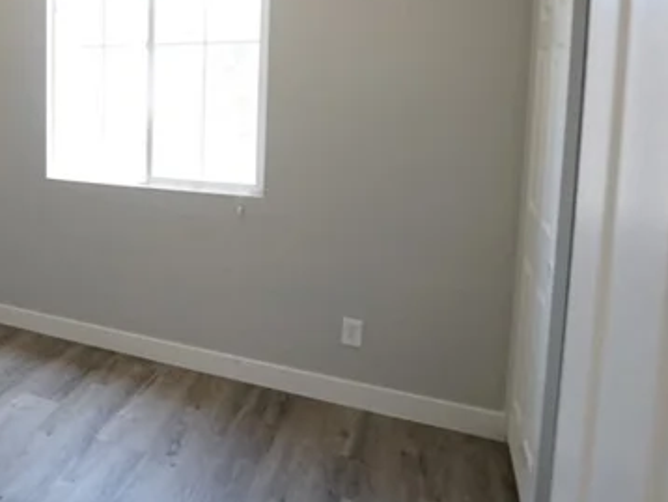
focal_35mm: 33
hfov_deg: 46.7
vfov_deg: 41.8
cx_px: 7
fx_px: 637
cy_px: 132
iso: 2500
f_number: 6.3
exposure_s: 1/125
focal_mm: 12
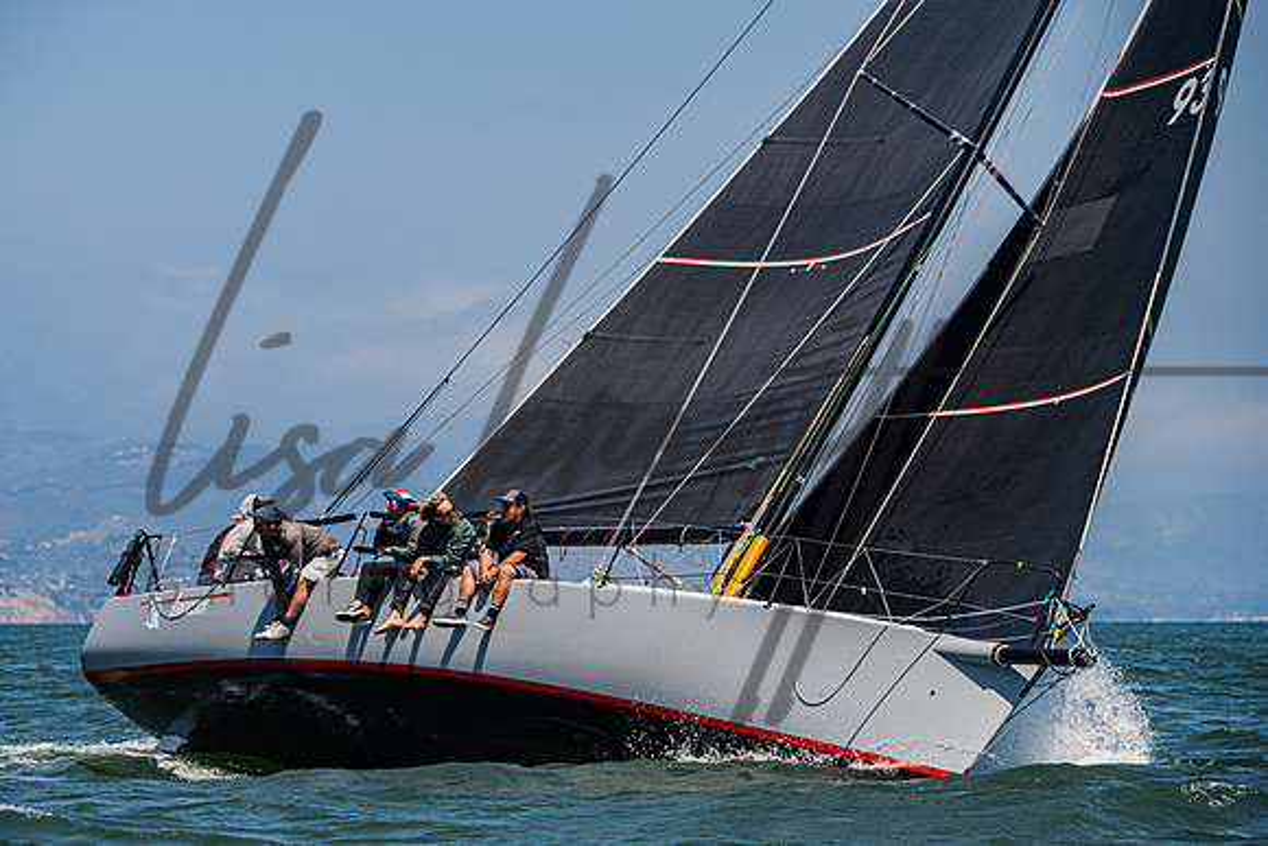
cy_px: 464
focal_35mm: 192
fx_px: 6751
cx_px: 564
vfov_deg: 7.2
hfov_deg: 10.7
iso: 400
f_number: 8
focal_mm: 170
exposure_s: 1/1600
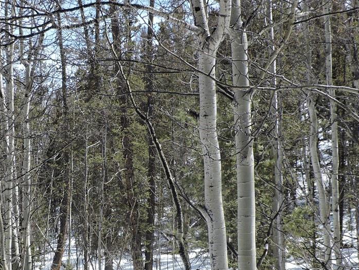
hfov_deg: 34.1
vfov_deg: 26.2
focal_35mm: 55
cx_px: 86
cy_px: 210
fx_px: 571
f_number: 3
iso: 100
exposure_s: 1/800
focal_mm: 4.3
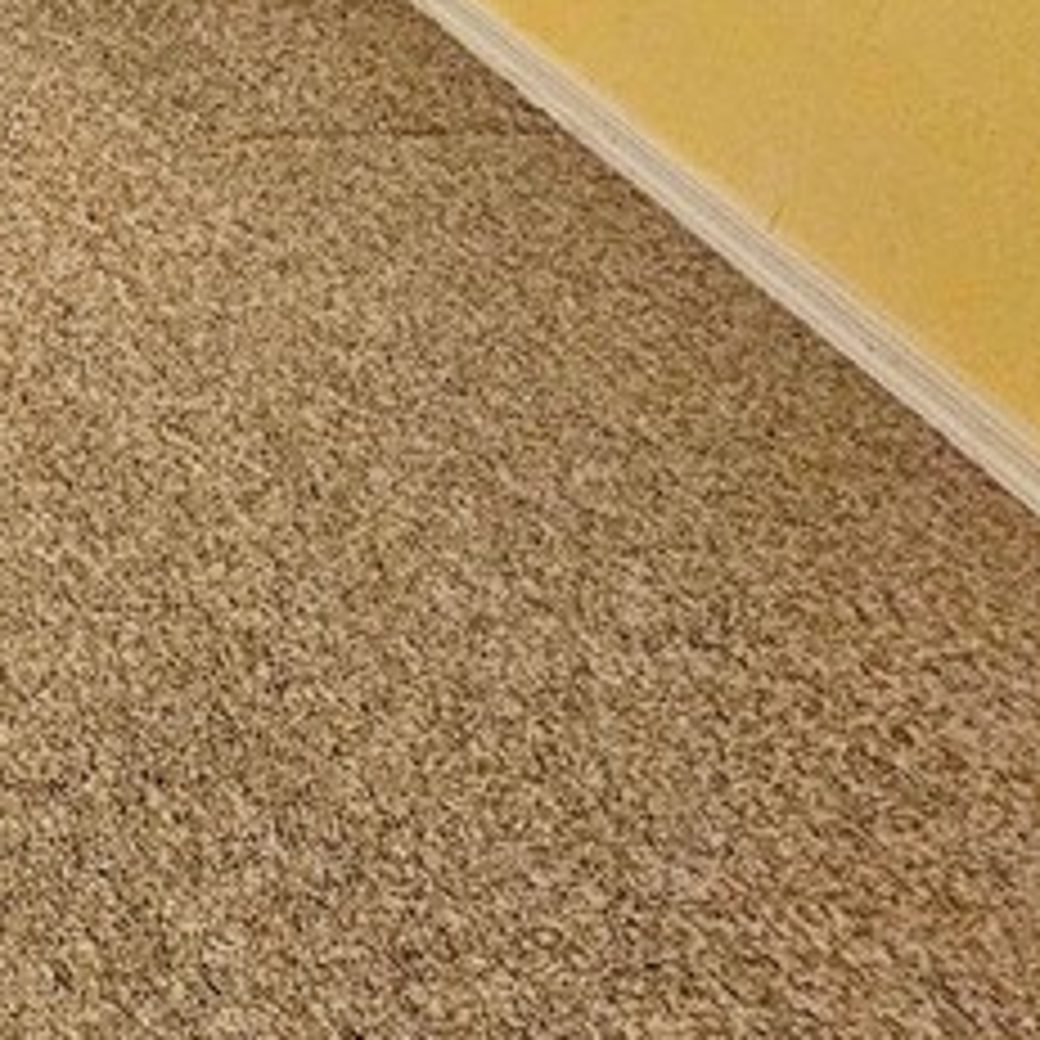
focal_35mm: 51
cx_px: -986
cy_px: -441
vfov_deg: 26.2
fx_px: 1734
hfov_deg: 19.8
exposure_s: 1/24
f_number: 2.2
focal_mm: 2.2
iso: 640
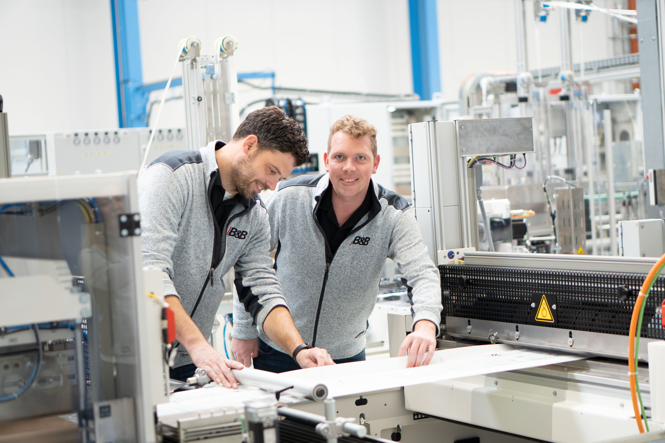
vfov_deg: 18.2
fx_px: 1385
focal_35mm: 75
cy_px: 222
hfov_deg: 27.0
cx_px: 332
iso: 400
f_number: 1.8
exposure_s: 1/160
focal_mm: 50
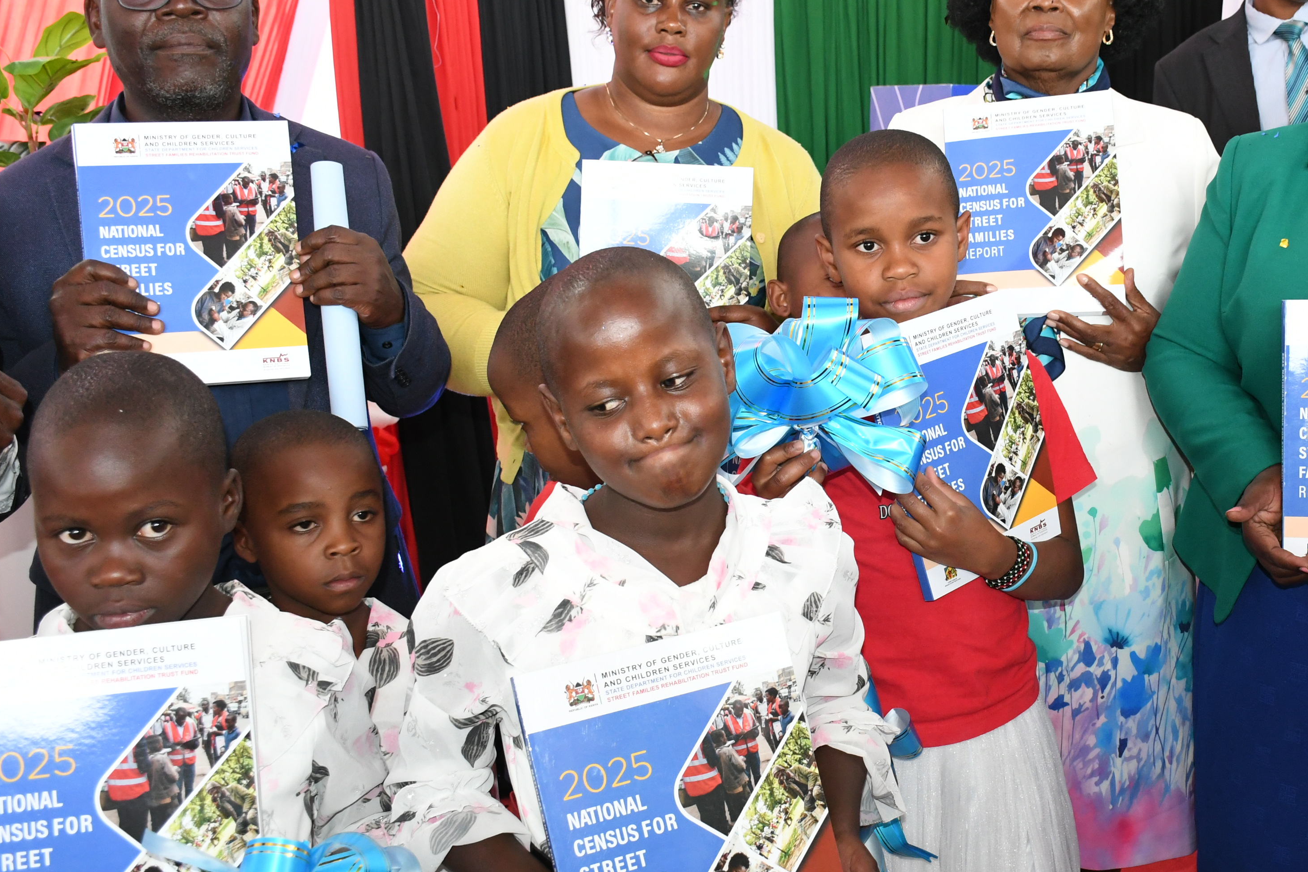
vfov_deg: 28.6
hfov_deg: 41.1
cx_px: 925
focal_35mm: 47
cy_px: 387
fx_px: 1708
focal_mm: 22
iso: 1600
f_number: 5.6
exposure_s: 1/125
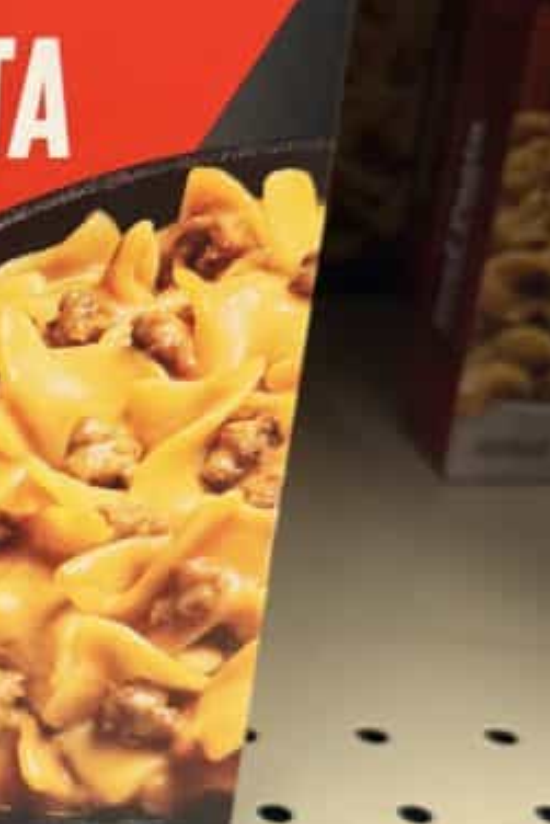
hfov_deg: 18.5
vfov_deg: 29.4
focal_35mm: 68
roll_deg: -0.2
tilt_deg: -29.5
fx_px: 1557
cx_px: -182
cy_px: 557
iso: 160
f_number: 1.78
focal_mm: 6.76
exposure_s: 1/64
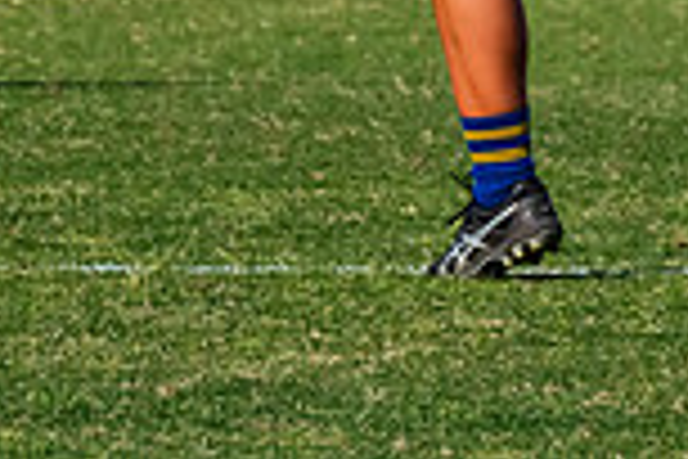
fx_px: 33862
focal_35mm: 1772
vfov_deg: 0.8
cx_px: 480
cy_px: -491
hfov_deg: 1.2
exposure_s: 1/1600
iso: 800
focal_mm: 310
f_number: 11
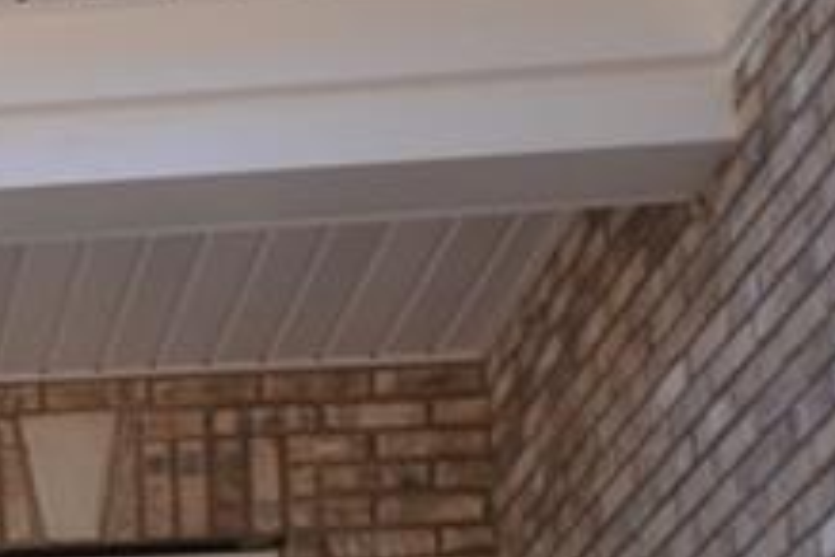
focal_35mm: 140
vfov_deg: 9.3
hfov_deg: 12.3
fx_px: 3247
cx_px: -1003
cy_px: 1036
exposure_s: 1/160
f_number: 6.3
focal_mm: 20
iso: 200
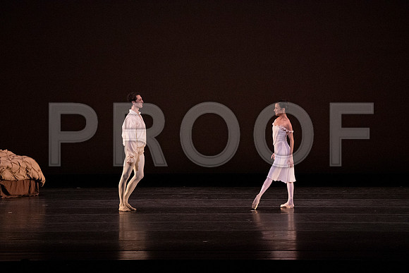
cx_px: 204
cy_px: 136
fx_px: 2636
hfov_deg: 8.9
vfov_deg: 5.9
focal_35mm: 232
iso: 20000
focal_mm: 232
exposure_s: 1/400
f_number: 5.6
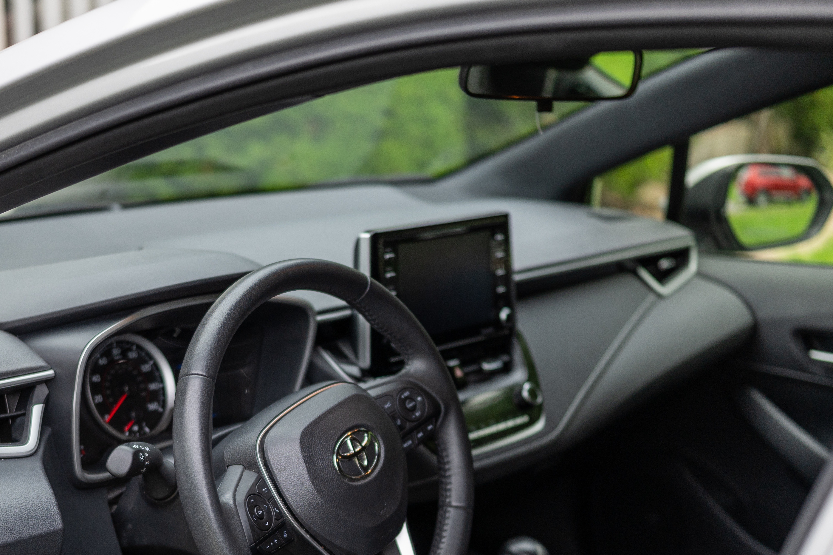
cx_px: 305
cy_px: 436
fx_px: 1499
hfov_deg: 30.9
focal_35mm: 65
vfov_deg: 20.8
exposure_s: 1/160
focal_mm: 27
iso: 100
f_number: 1.2
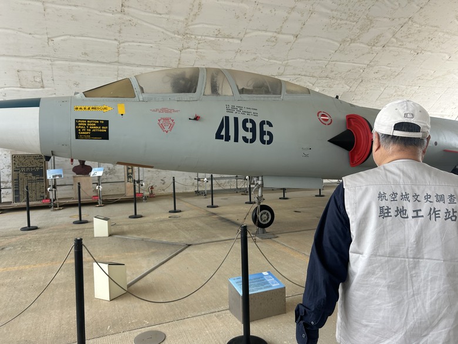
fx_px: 344
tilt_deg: -2.2
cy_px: 172
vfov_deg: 53.1
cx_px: 229
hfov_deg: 67.3
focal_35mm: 26
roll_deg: -0.8
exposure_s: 1/371
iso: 50
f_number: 1.5
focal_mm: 5.7
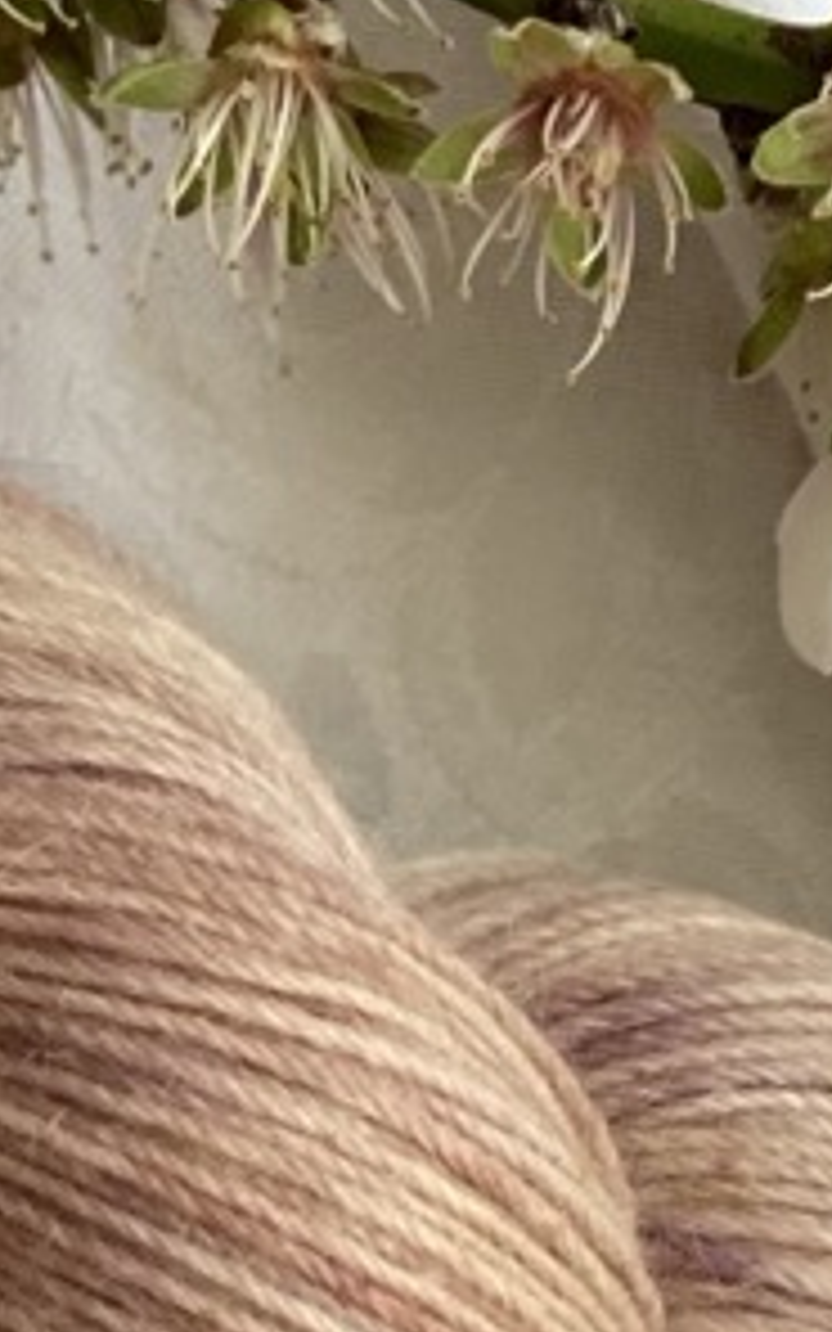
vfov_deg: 8.7
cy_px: 1444
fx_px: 8635
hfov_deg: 5.5
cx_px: -9
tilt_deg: -87.9
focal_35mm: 238
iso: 250
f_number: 2
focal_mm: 6
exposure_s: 1/120
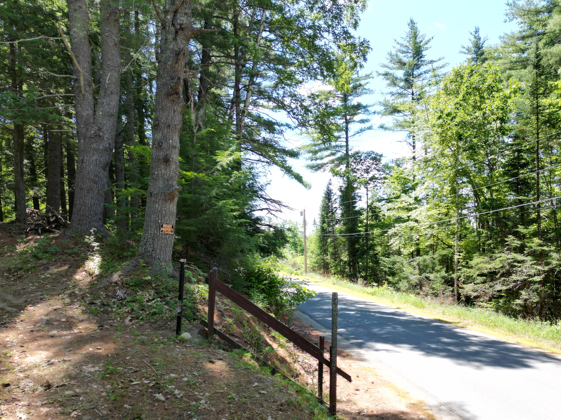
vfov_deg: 48.0
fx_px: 470
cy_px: 245
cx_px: 294
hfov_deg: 61.6
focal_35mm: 29
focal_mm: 6.72
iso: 100
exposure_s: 1/725
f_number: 1.7
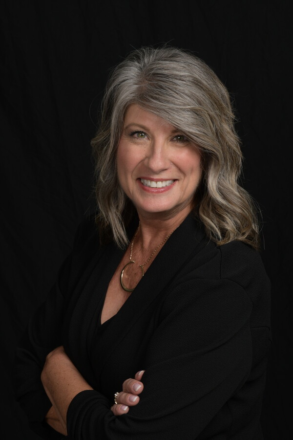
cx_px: 146
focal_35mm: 112
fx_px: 1367
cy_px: 220
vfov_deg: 18.3
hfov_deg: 12.2
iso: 100
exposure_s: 1/125
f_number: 11
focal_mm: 75
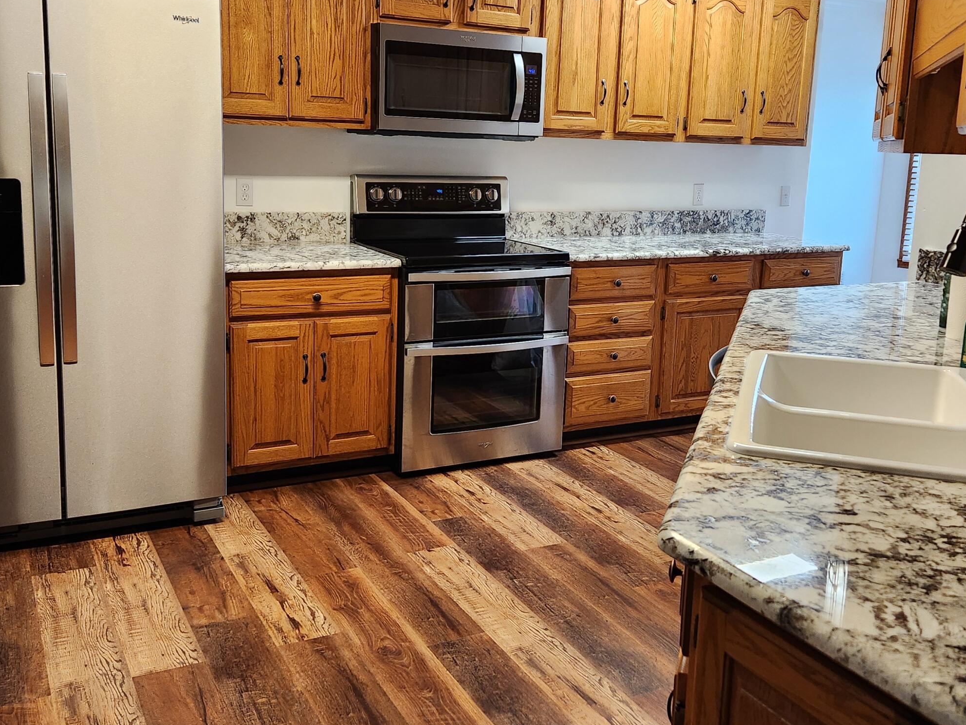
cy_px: 301
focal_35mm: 35
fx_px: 977
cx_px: 506
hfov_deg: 52.6
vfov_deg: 40.6
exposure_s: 1/120
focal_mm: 5.4
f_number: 1.8
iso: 250
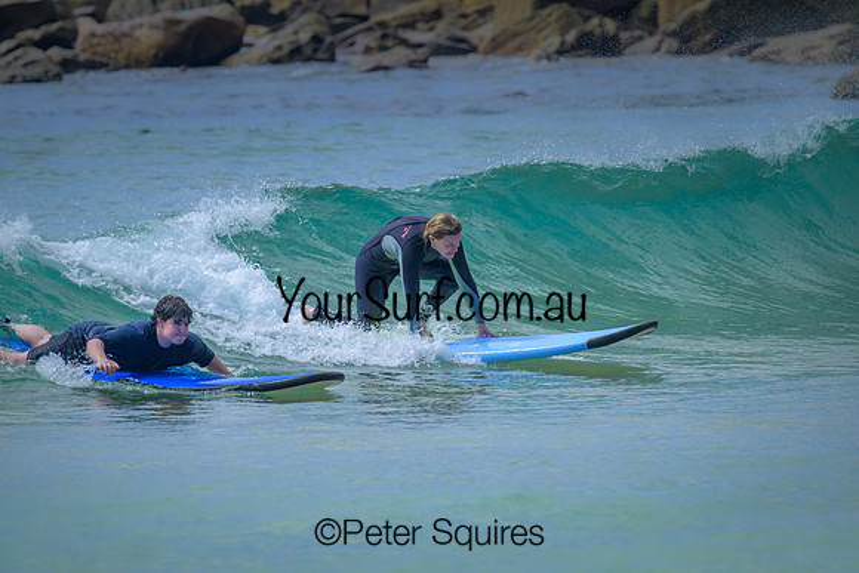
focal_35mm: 800
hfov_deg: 2.6
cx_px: 430
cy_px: 286
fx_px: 19092
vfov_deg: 1.7
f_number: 11
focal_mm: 800
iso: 900
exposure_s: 1/2000
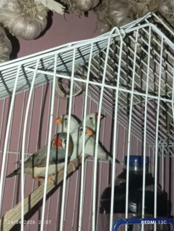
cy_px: 116
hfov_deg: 31.6
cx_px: 87
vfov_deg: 41.2
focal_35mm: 46
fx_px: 307
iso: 1293
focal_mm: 4.22
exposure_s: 1/25
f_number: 1.8
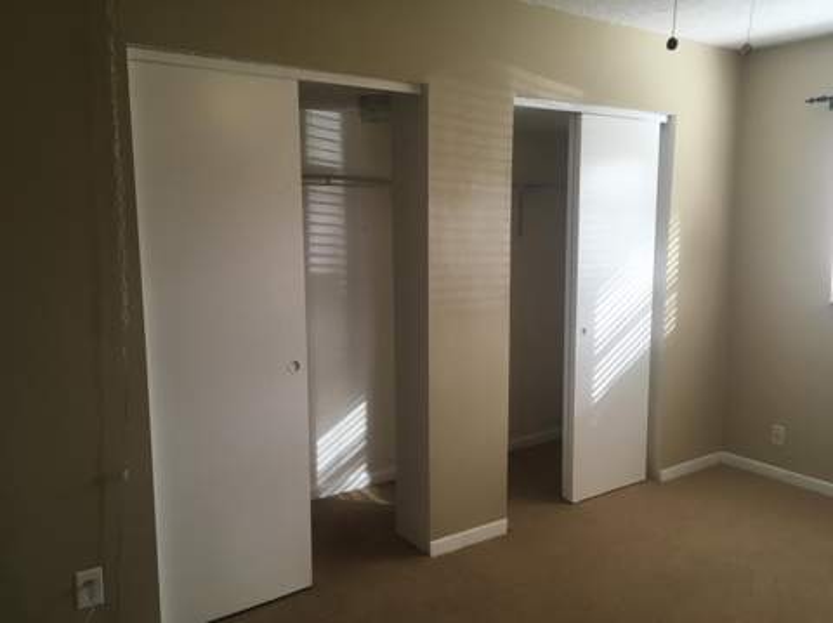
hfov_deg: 61.7
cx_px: 416
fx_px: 697
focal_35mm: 29
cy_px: 312
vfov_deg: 48.2
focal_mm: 4.15
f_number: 2.2
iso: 32
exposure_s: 1/40
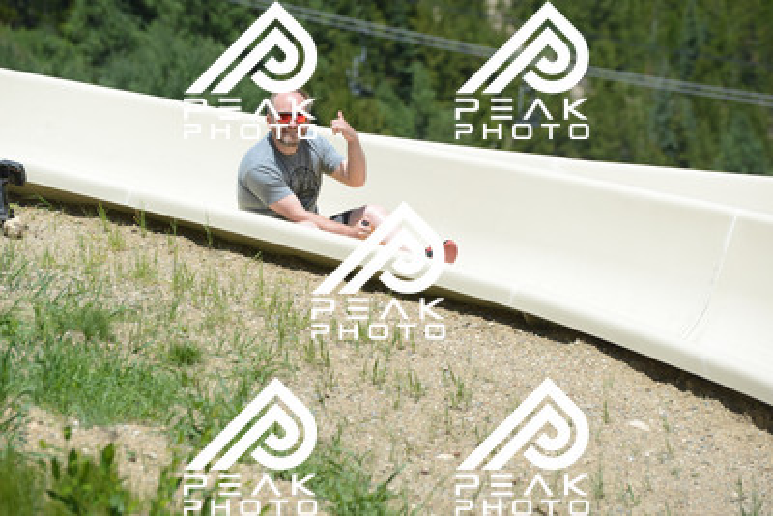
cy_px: 258
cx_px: 386
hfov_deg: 10.5
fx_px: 4188
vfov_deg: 7.0
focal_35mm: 195
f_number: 6.3
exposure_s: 1/1250
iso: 400
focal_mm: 195
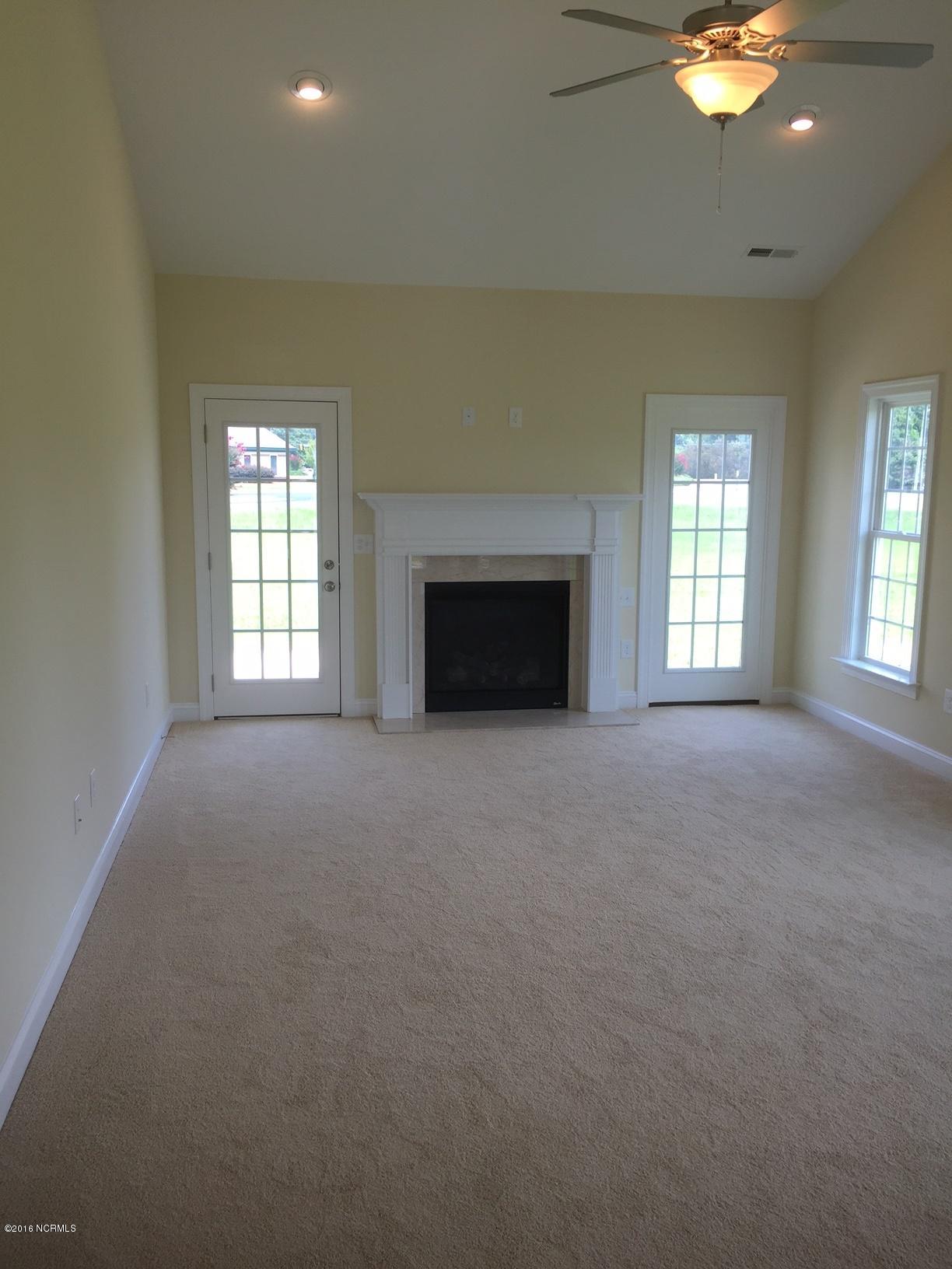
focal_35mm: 29
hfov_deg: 48.2
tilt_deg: -7.2
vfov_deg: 61.7
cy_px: 634
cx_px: 476
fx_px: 1063
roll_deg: -0.7
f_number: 2.2
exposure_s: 1/125
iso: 32
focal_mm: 4.15
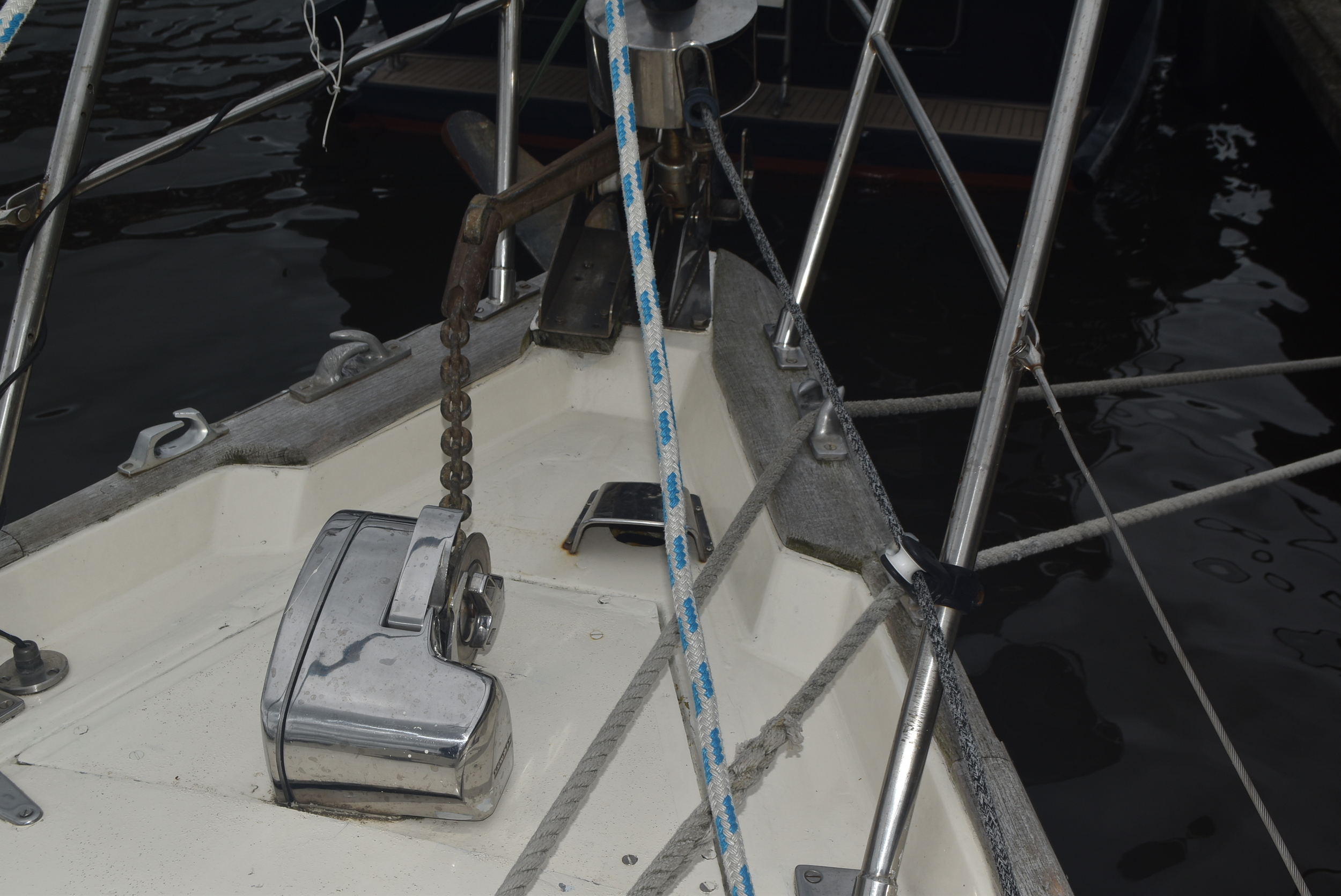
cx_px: 670
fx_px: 1622
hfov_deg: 44.9
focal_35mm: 44
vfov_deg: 30.9
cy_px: 448
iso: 100
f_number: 11
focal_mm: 29
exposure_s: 1/200
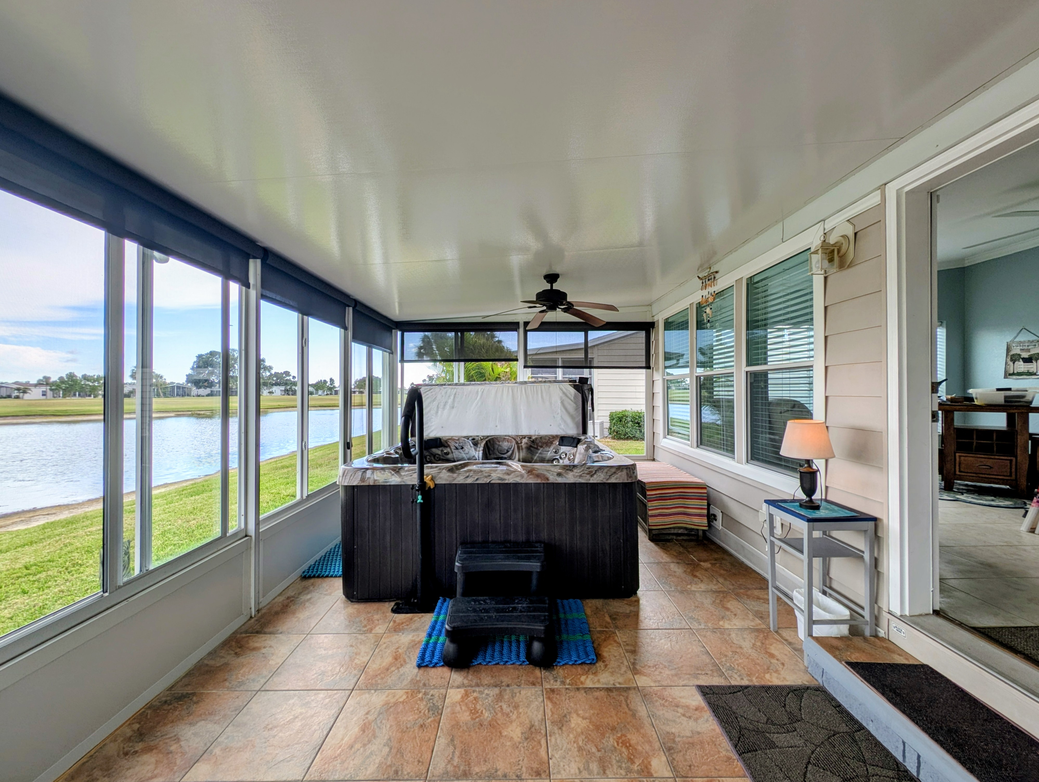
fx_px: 361
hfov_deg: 110.5
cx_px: 520
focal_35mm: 12
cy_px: 391
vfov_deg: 94.6
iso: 37
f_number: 1.95
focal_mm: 2.23
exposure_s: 1/552
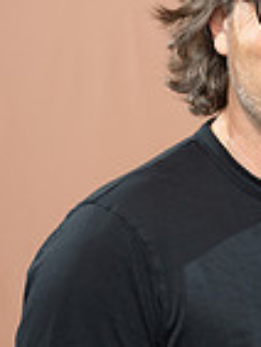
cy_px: 335
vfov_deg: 8.8
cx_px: 320
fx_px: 2249
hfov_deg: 6.6
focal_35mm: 224
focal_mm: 73
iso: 320
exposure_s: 1/160
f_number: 4
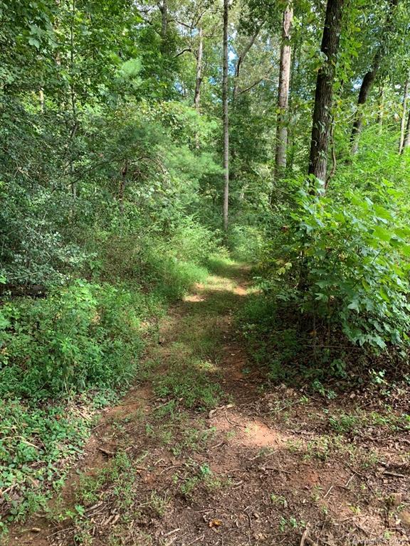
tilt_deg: -9.3
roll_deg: -1.3
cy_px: 273
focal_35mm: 26
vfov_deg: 67.3
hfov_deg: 53.1
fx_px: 411
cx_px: 205
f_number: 1.8
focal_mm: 4.25
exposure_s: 1/121
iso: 32
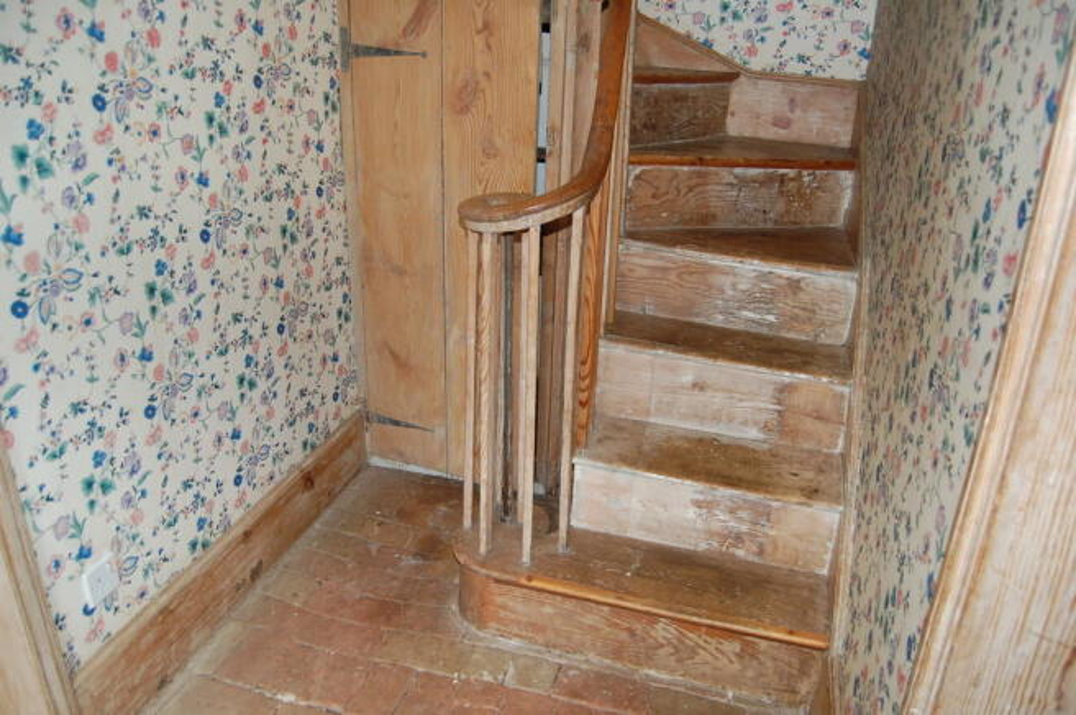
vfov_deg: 47.8
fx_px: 806
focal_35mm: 27
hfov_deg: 67.4
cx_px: 538
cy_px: 358
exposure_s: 1/60
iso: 400
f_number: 3.5
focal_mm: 18
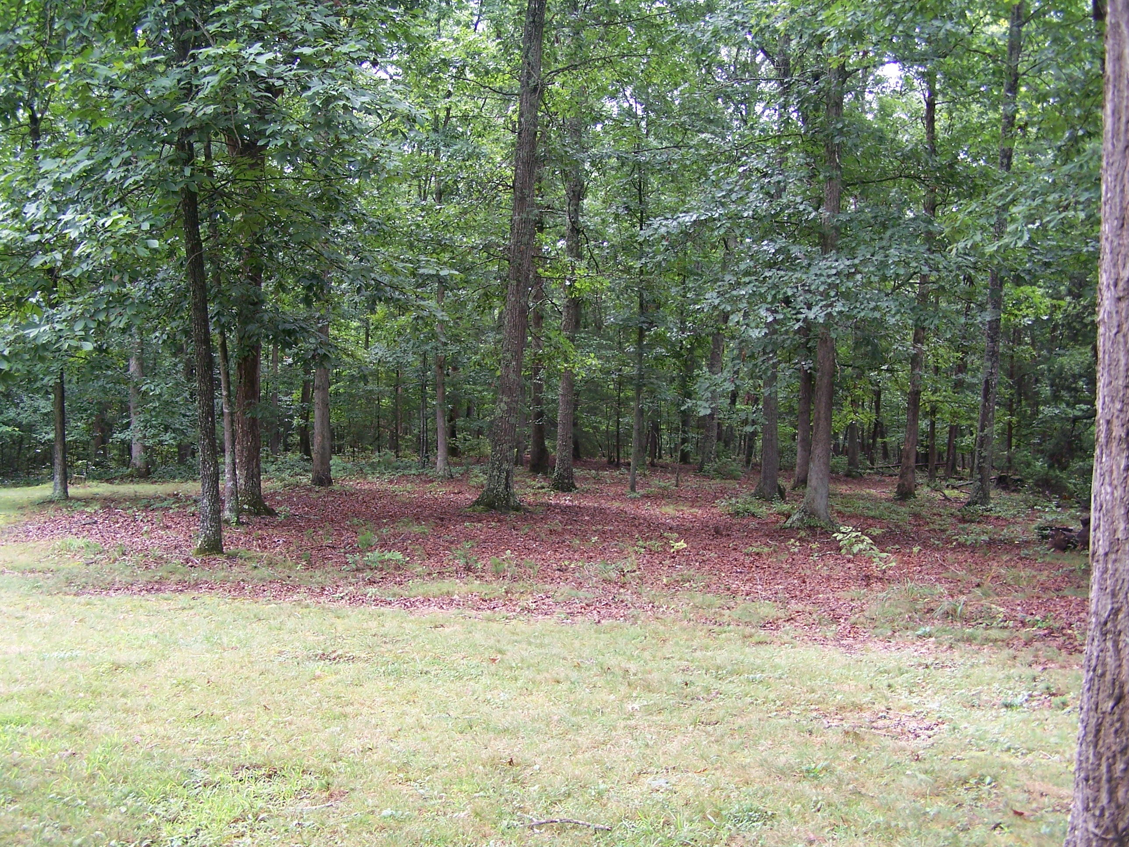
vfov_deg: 37.7
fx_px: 1239
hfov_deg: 49.0
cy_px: 424
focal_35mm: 38
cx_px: 564
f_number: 2.8
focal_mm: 6.3
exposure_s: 1/60
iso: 80
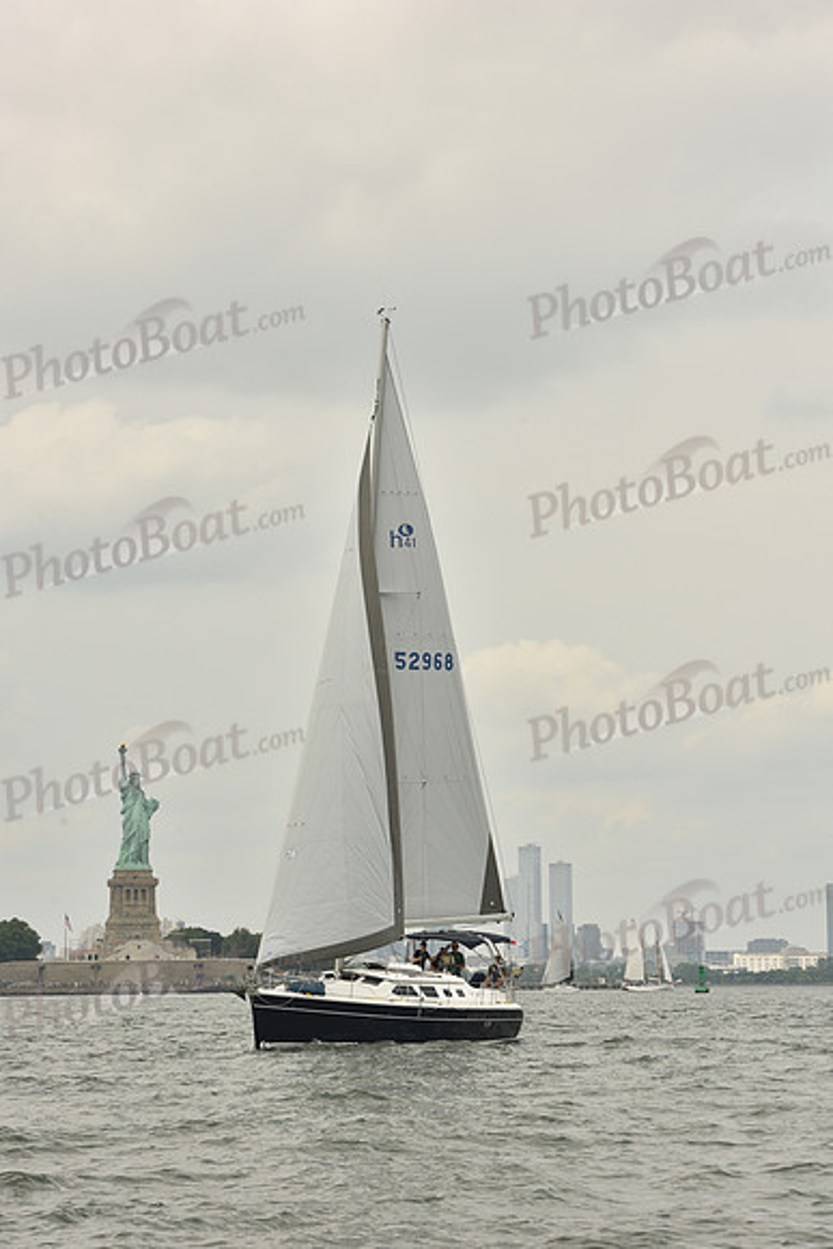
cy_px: 624
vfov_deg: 20.4
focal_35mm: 100
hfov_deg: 13.7
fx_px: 3468
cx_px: 416
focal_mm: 100
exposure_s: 1/640
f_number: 10
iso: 250
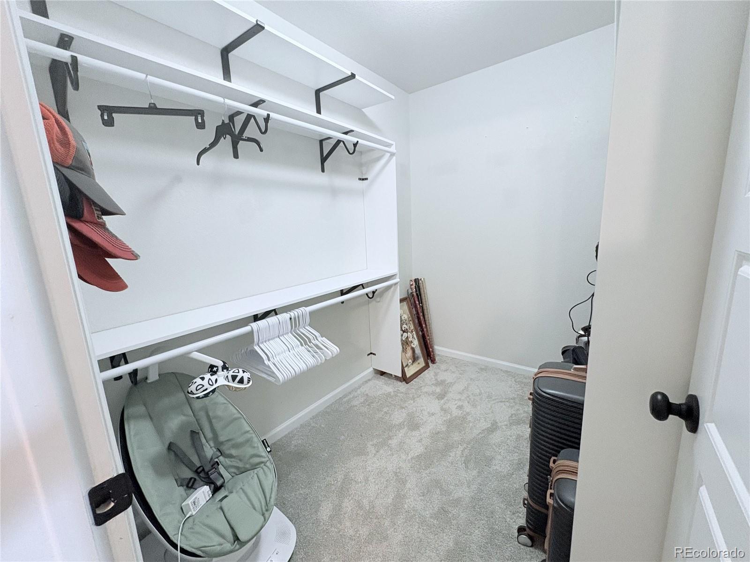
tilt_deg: -10.4
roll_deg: +2.6
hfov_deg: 102.1
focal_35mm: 14
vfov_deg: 85.7
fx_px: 303
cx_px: 375
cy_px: 281
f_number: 2.2
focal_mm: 2.22
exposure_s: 1/60
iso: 320
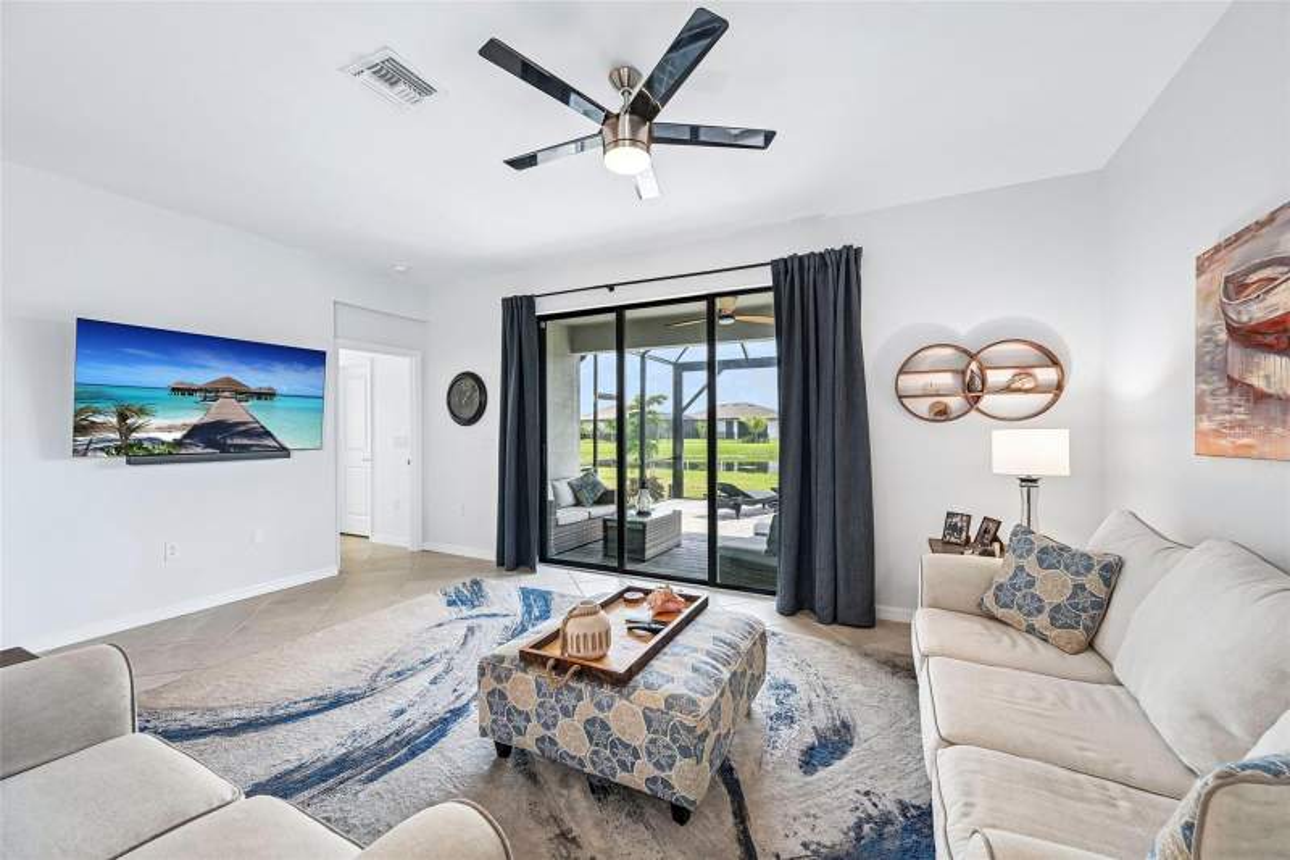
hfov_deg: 104.3
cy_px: 430
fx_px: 502
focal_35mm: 14
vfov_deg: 81.2
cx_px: 645
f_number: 8
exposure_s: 1/60
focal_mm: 14
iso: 400
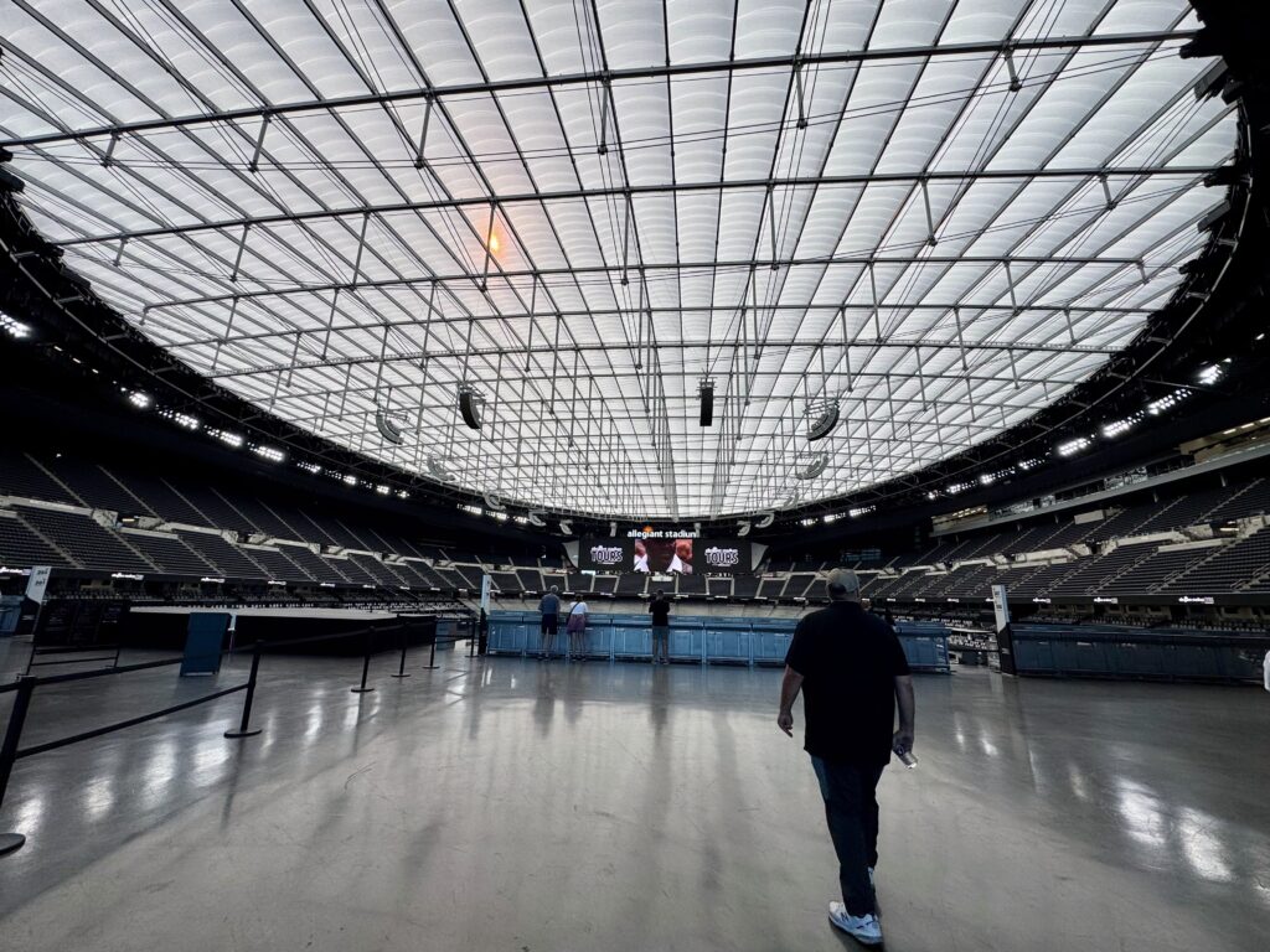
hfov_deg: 102.1
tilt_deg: +13.1
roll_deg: -2.1
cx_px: 635
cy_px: 476
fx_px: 514
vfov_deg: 85.7
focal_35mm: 14
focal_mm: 2.22
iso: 40
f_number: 2.2
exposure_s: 1/268
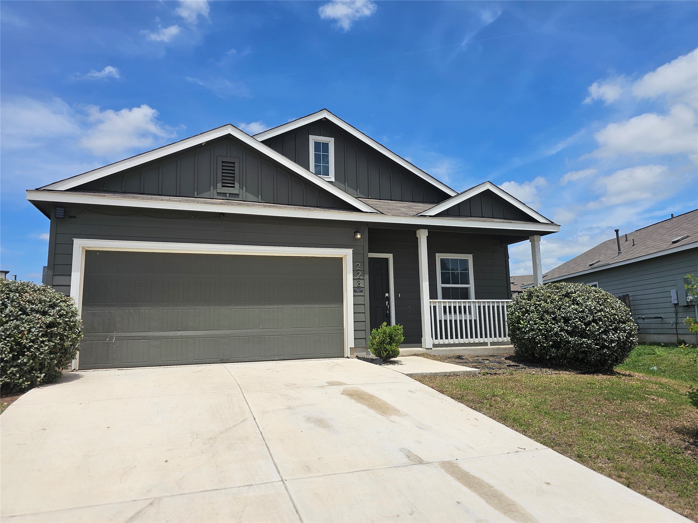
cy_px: 262
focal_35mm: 23
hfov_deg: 73.9
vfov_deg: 58.9
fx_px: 464
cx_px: 349
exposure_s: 1/2000
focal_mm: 6.3
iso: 12
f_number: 1.7
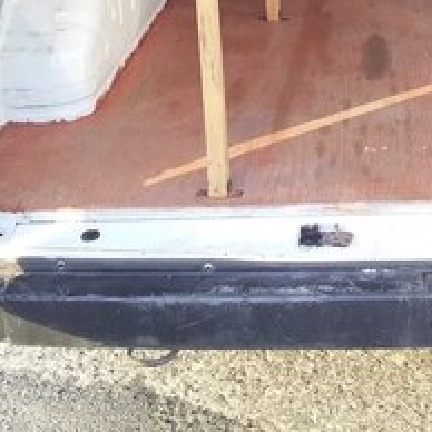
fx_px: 988
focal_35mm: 70
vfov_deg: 22.9
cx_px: 376
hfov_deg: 24.1
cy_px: -65
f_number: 2.2
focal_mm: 3.3
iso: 40
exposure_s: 1/100
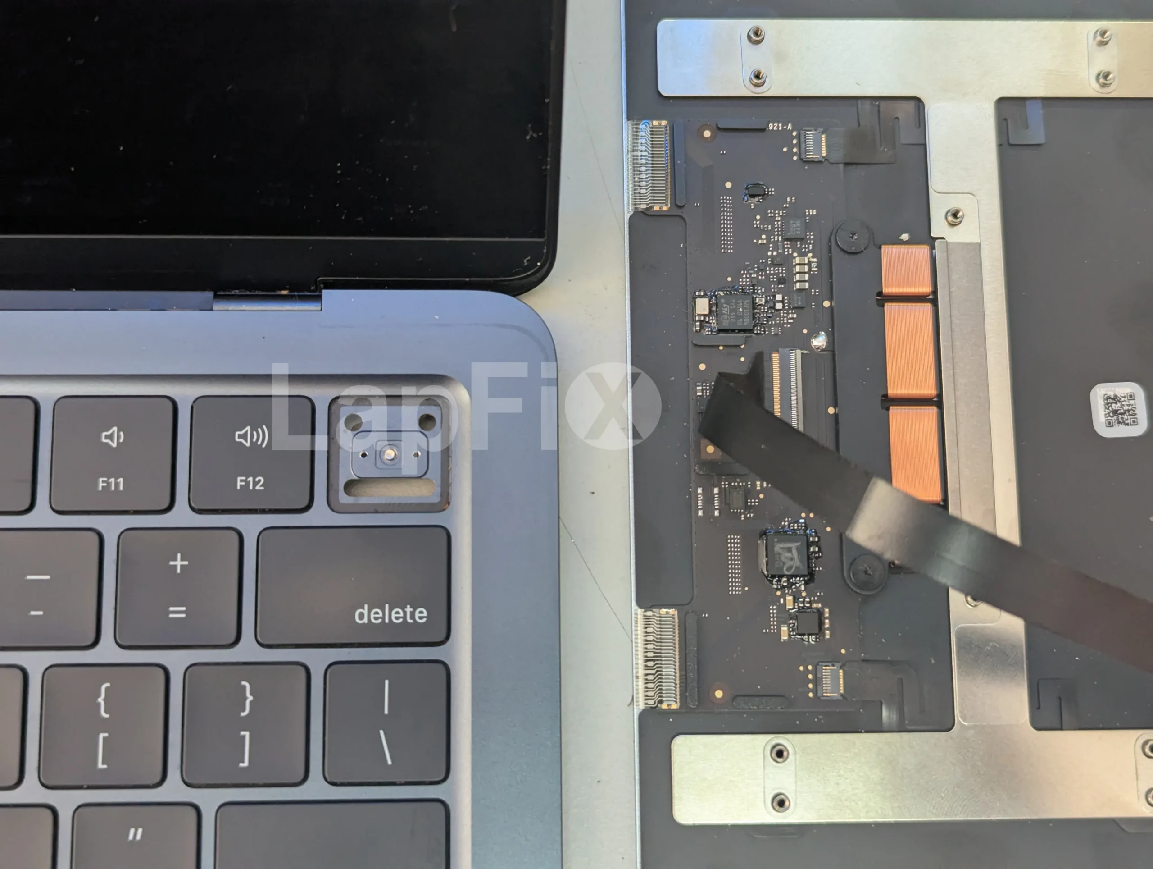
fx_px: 1601
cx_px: 576
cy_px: 434
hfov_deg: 39.6
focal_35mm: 48
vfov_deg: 30.3
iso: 293
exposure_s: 1/60
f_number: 1.85
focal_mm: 6.81
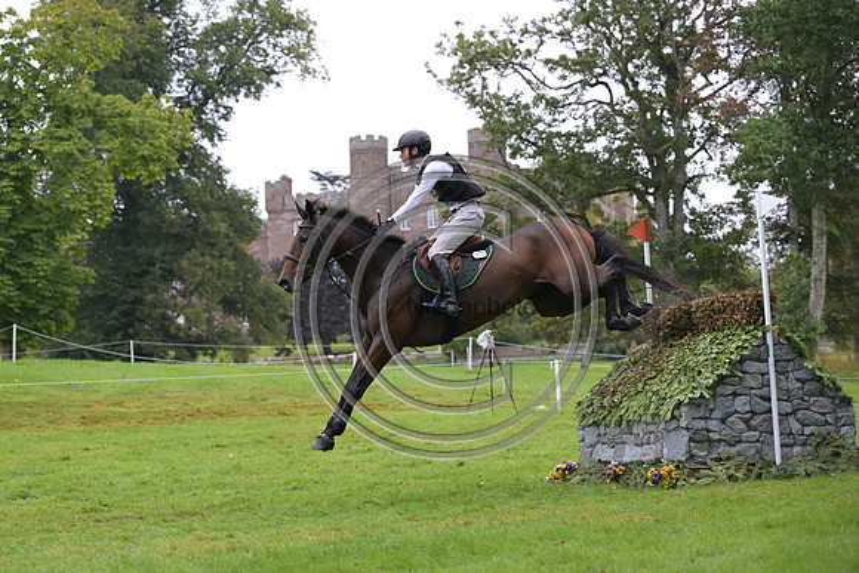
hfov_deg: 23.1
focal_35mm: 88
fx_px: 2100
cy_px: 286
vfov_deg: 15.5
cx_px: 430
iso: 720
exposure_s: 1/1250
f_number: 4
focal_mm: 88
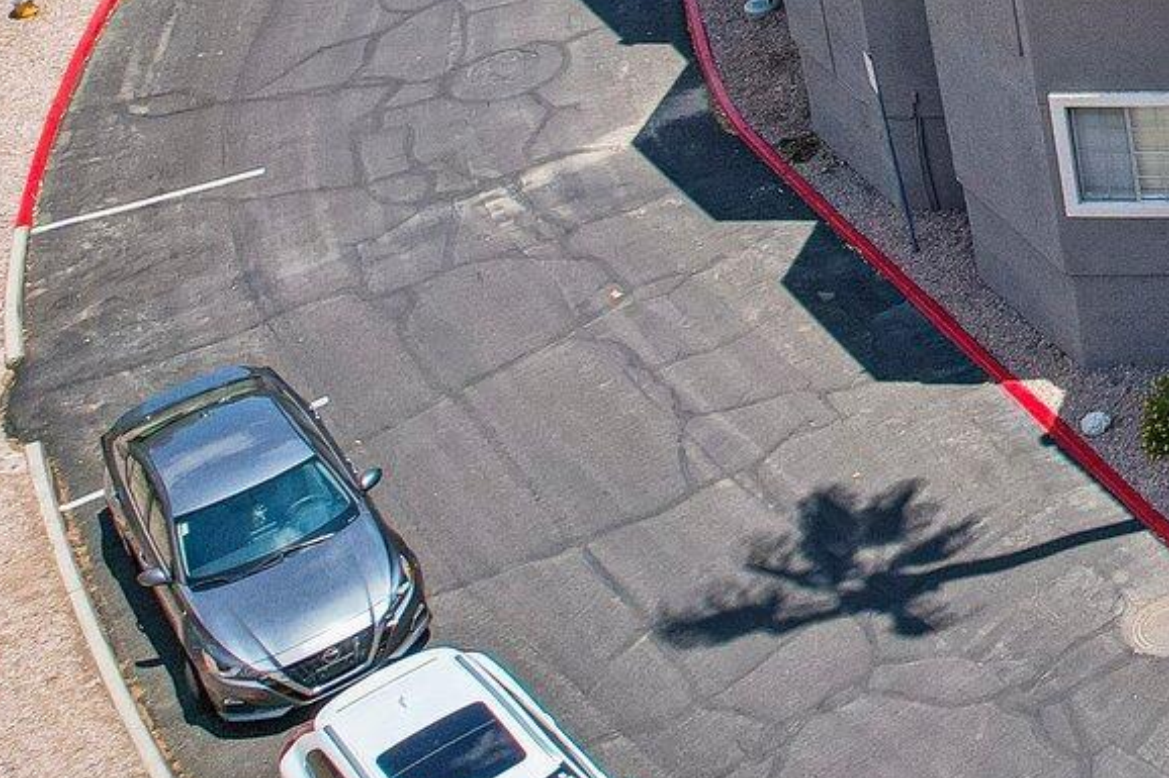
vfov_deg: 16.1
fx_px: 2532
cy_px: -373
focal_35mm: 78
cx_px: 1919
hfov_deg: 20.7
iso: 100
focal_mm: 8.4
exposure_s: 1/2000
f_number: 2.8
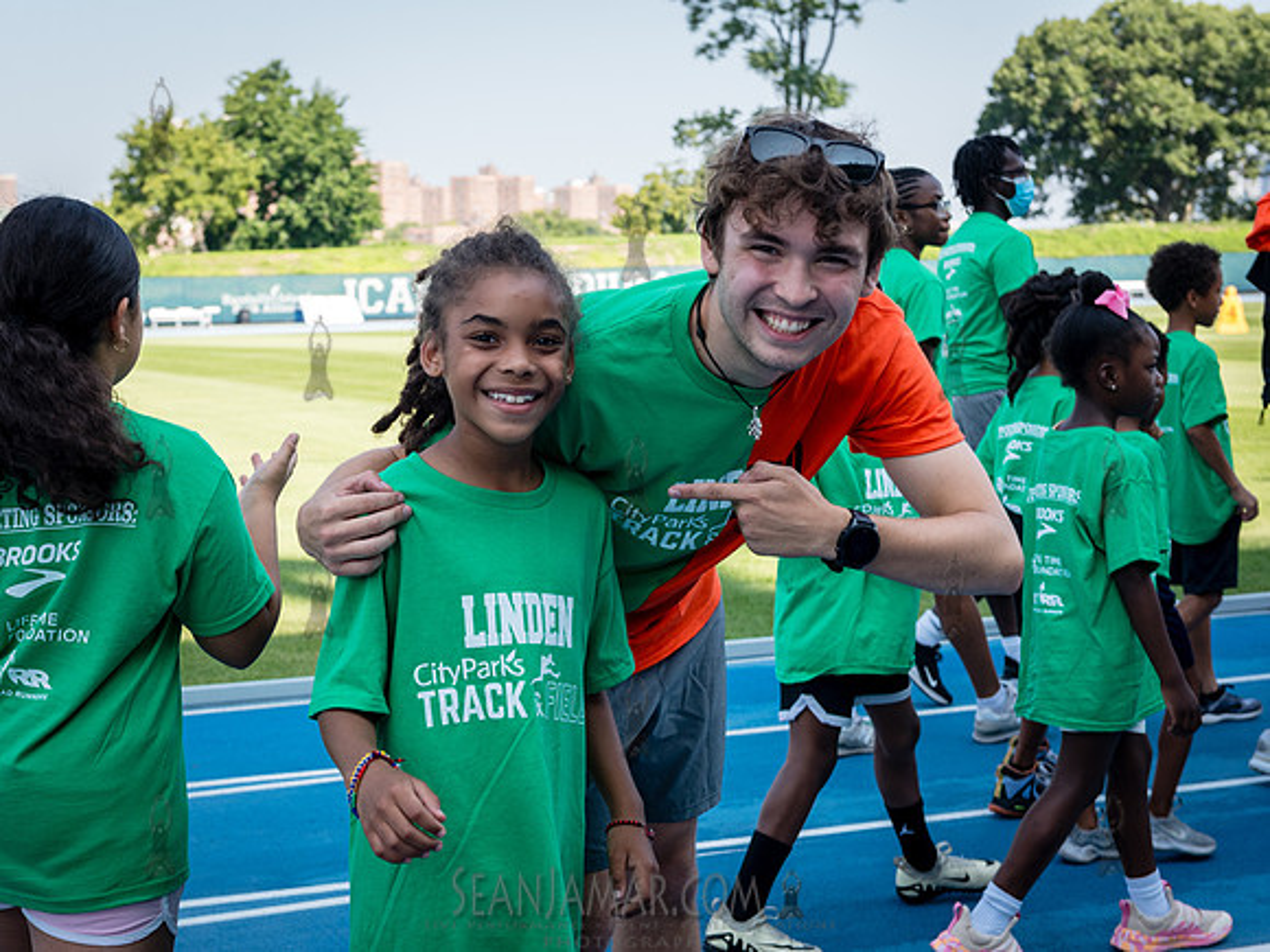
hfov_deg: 31.1
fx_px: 2276
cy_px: 497
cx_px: 561
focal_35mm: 62
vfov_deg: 23.6
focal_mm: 55
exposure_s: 1/400
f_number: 5.6
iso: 400
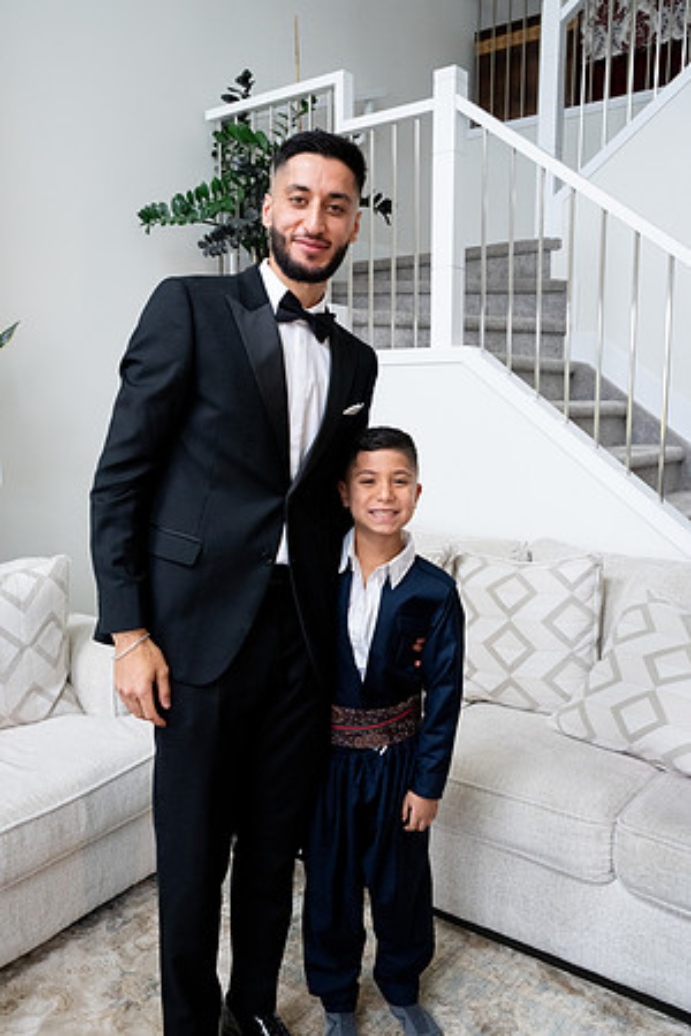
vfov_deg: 61.9
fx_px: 864
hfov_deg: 43.6
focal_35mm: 30
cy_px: 518
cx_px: 346
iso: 6400
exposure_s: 1/160
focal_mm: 30
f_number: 9
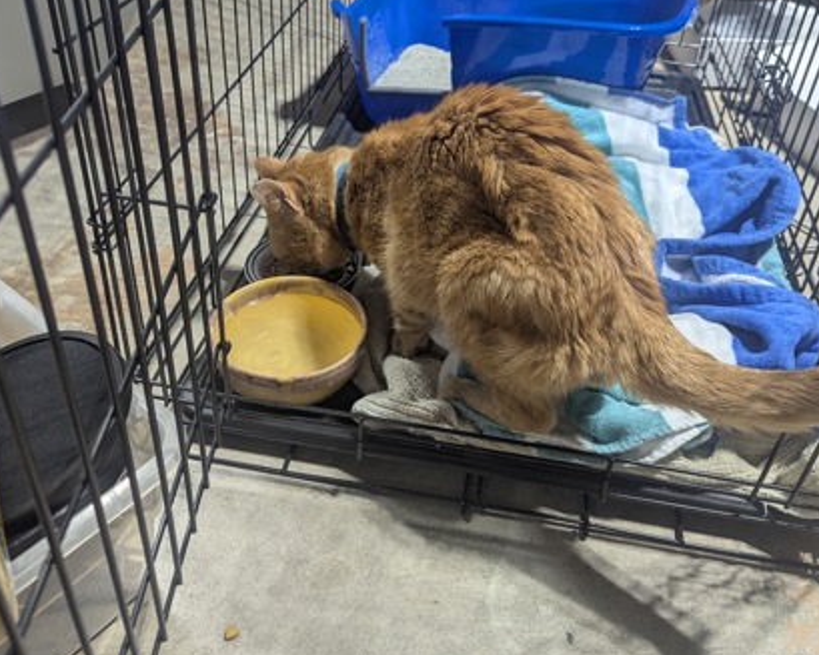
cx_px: 406
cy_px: 246
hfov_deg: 55.7
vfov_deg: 45.4
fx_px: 775
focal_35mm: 32
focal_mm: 6.81
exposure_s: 1/102
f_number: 1.85
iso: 248
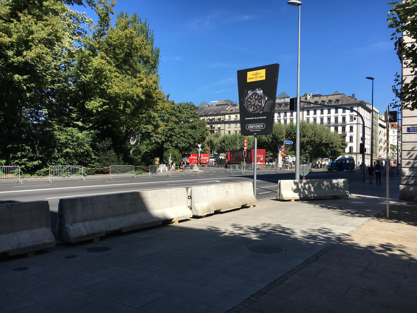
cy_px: 156
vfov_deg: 48.2
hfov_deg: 61.7
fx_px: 349
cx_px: 208
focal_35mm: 29
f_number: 2.2
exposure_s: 1/1068
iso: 25
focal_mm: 4.15
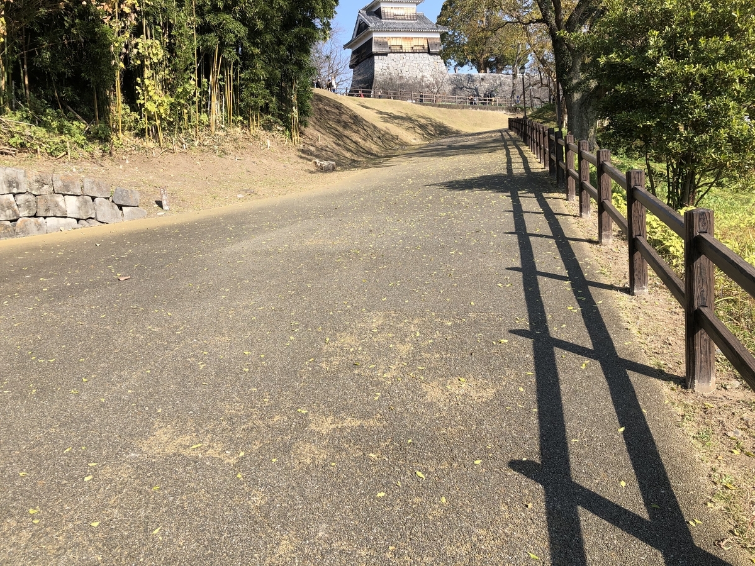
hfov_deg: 63.4
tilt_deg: -9.3
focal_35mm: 28
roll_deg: +1.8
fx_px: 611
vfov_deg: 49.7
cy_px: 283
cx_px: 378
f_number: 1.8
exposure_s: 1/1104
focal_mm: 3.99
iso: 20
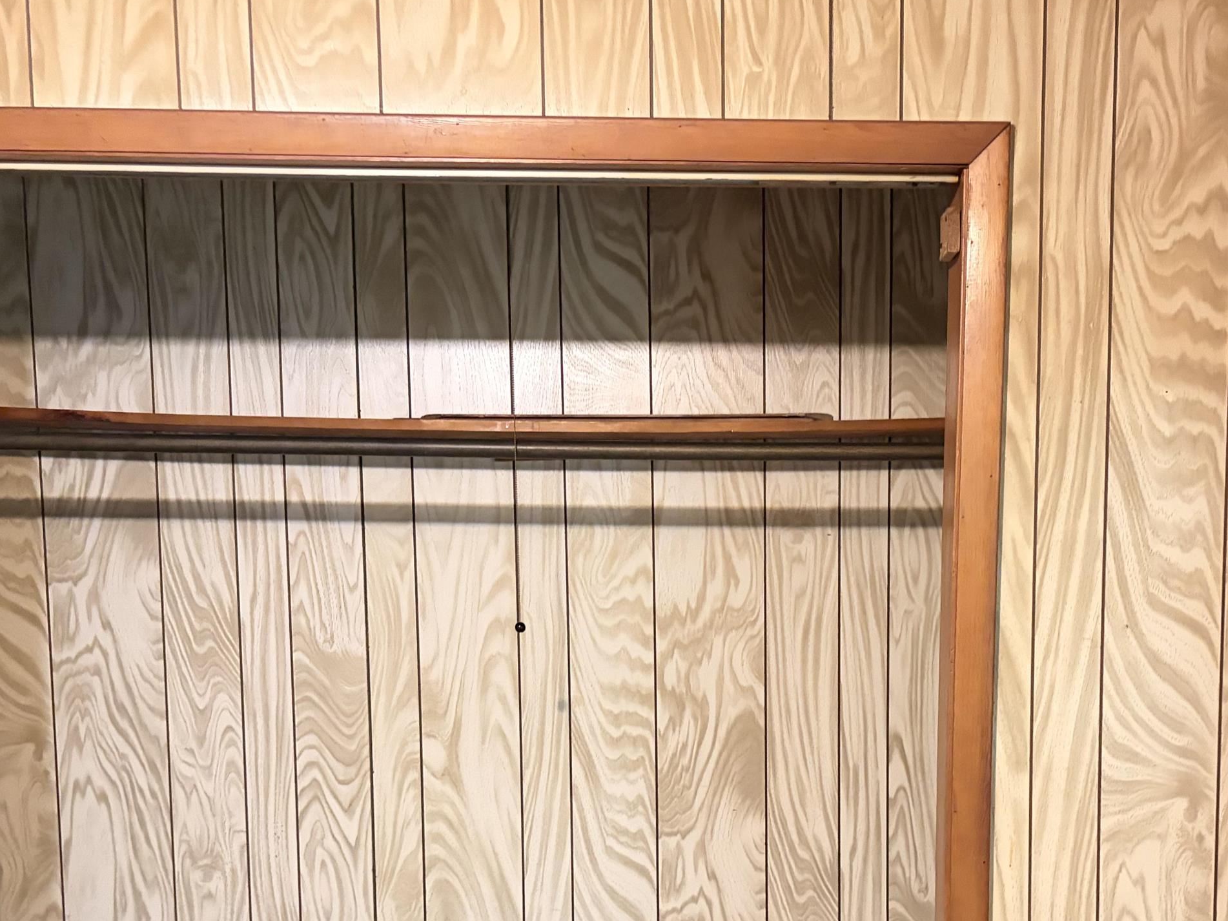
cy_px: 716
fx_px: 1490
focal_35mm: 42
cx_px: 722
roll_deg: +1.7
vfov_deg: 33.5
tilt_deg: -3.1
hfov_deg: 44.6
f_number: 1.6
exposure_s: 1/30
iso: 1000
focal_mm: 5.96
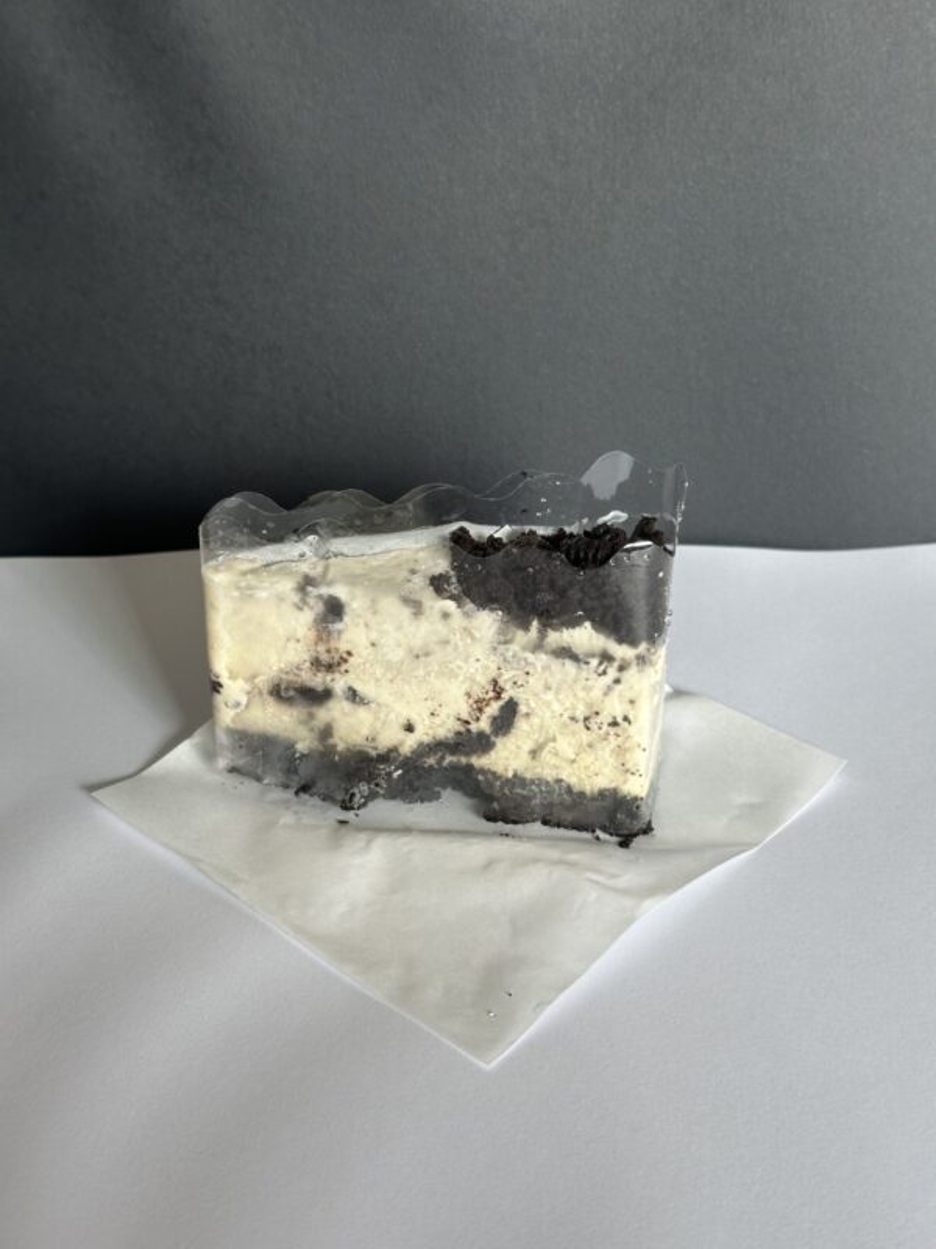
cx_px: 468
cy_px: 624
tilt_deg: -32.2
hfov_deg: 30.3
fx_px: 1731
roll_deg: -2.4
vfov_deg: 39.7
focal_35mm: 48
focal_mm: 6.86
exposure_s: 1/121
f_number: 1.78
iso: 64
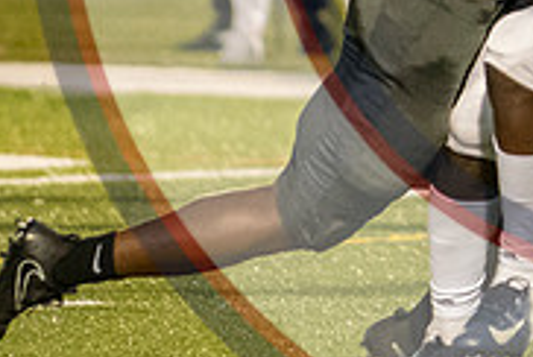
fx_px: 19708
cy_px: -138
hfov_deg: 1.5
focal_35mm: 1329
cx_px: 914
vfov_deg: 1.0
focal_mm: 200
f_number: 2.8
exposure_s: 1/1600
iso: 9000
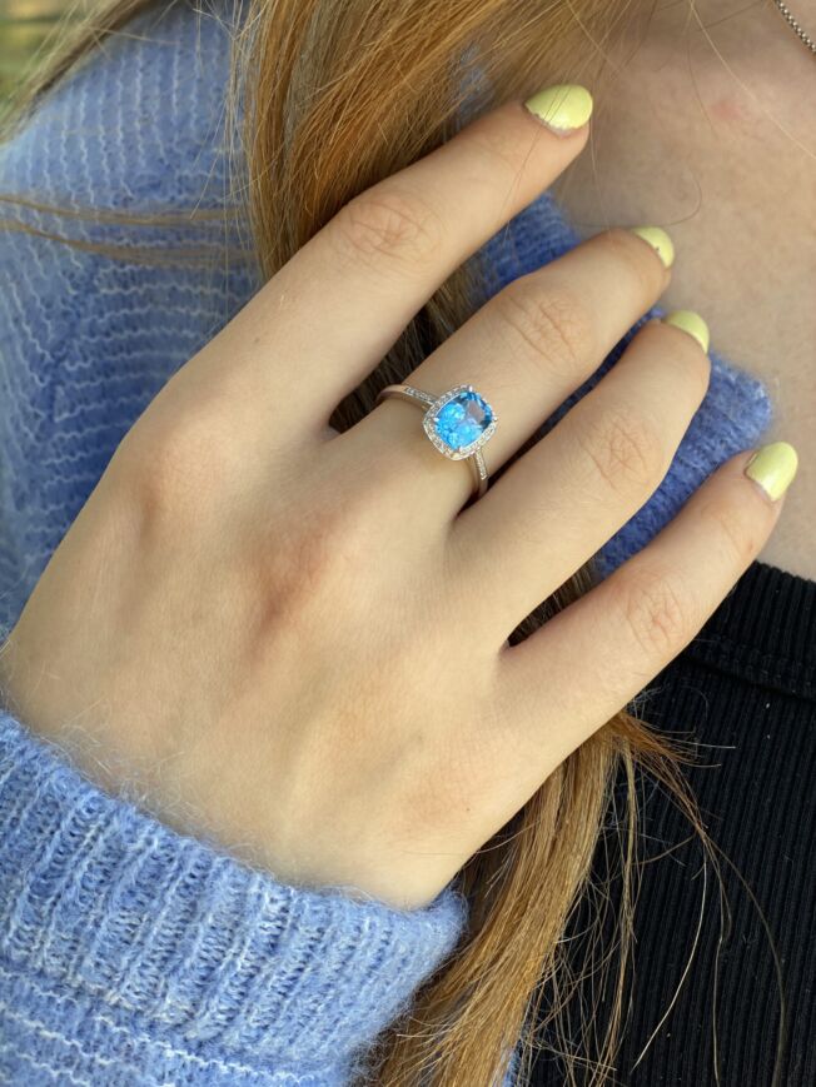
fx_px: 1634
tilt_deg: -11.9
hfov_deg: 28.0
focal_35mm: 52
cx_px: 408
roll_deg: -0.1
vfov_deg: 36.8
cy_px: 544
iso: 20
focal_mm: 6
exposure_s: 1/122
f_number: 2
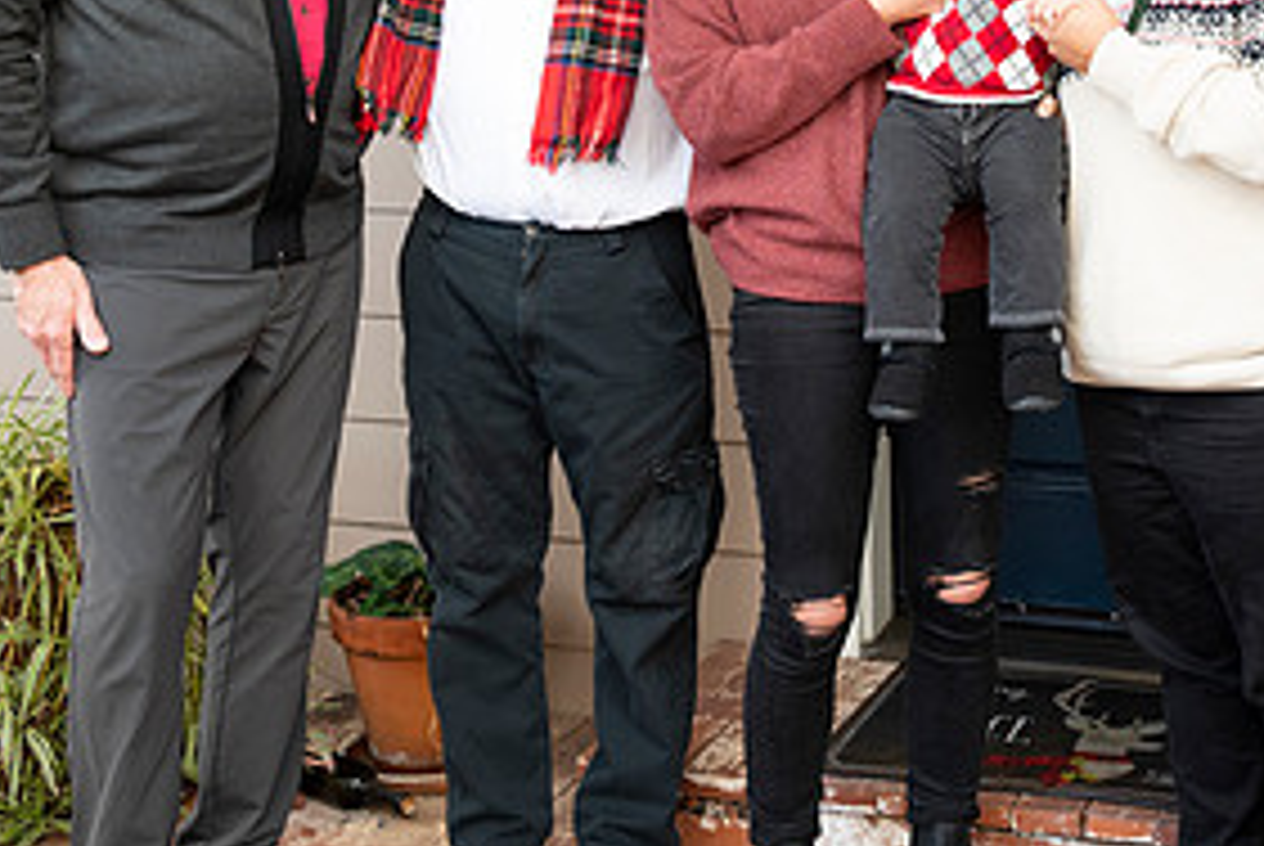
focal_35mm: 67
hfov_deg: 29.6
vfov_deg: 19.7
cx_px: 927
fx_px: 2355
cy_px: -20
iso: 400
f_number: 4.8
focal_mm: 32.5
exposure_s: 1/100
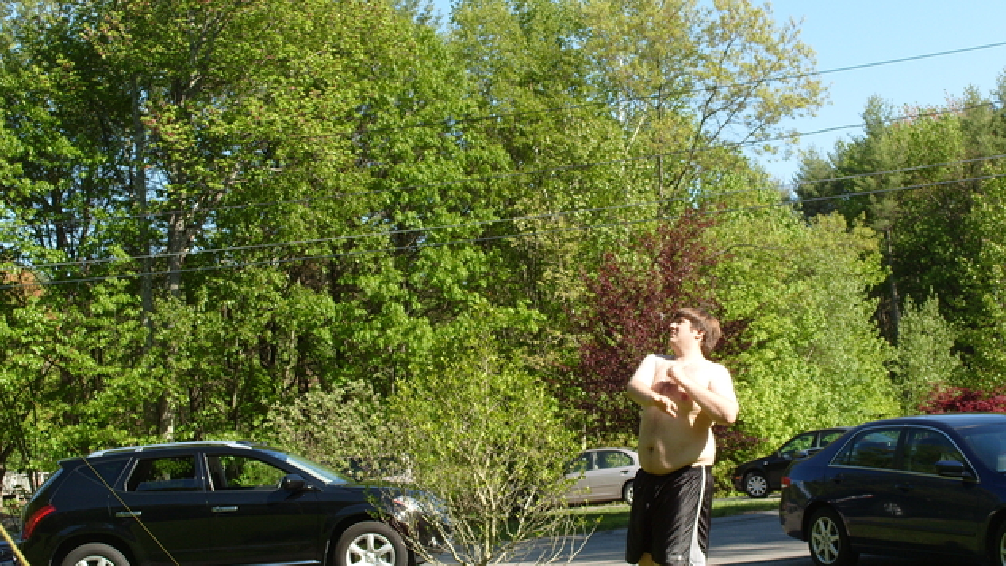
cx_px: 505
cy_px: 219
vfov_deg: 15.7
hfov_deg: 27.5
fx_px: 2055
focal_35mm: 77
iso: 80
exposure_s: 1/350
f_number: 5.5
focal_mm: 15.5
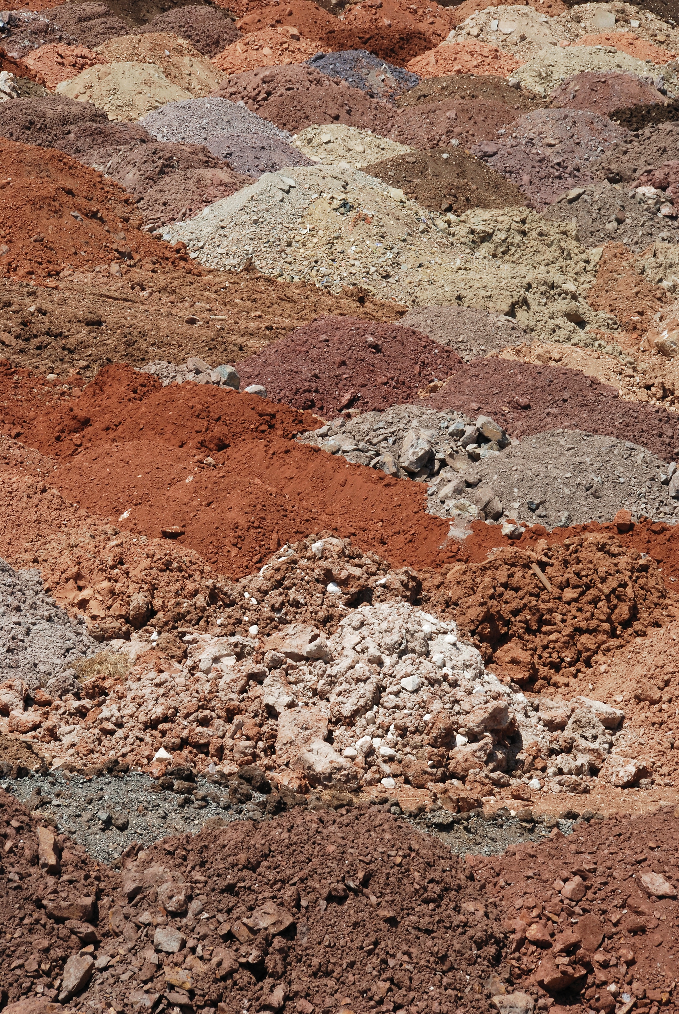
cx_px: 340
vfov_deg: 15.2
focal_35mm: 135
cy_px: 507
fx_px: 3808
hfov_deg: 10.2
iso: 100
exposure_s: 1/60
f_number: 16
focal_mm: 90
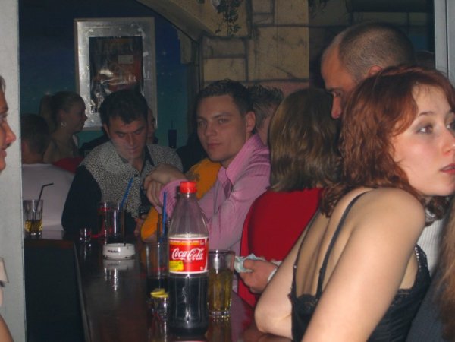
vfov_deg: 18.4
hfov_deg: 24.4
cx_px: 228
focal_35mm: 80
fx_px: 1052
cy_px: 171
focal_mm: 16.6
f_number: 4.4
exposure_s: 1/60
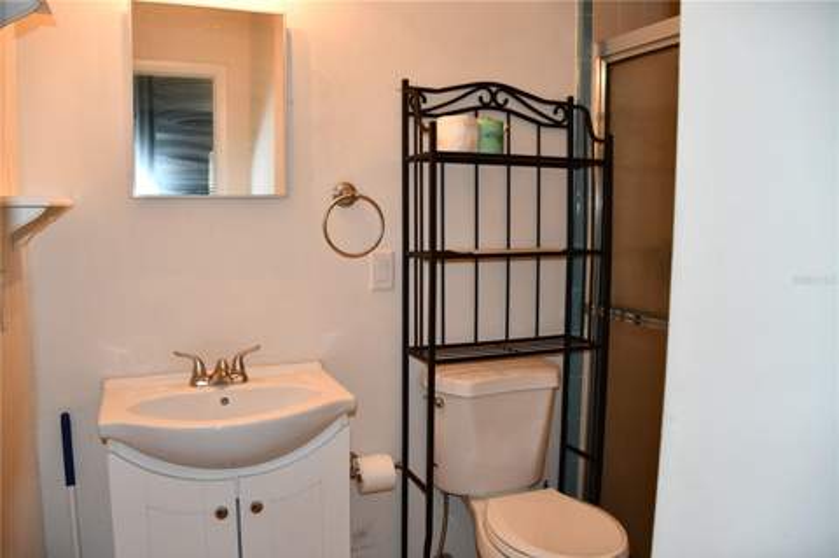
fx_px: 629
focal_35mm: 27
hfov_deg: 67.4
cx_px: 420
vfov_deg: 47.8
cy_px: 279
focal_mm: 18
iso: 900
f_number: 3.5
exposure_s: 1/60
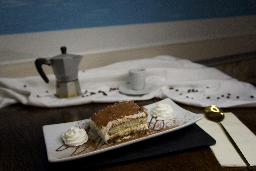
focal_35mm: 30
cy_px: 86
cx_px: 128
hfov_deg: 61.9
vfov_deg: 43.6
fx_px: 213
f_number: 4
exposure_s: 1/160
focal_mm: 20
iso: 640
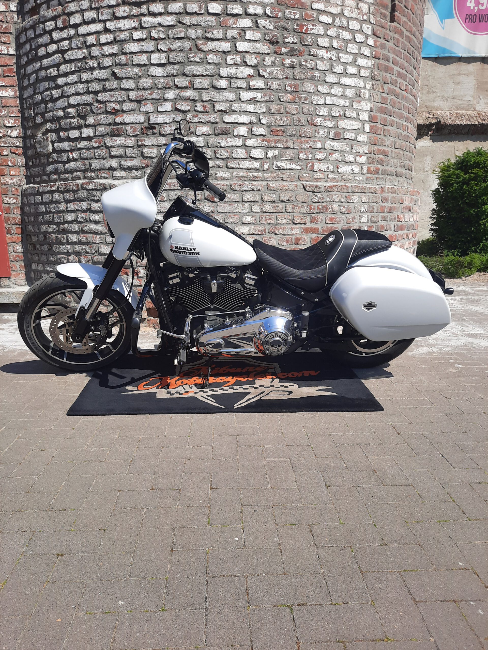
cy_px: 325
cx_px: 244
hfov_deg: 54.9
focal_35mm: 25
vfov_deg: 69.4
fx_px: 470
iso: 32
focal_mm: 4.6
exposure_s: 1/1038
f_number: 2
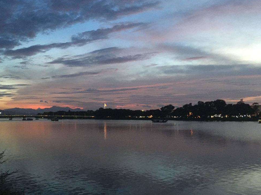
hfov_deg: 51.0
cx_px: 104
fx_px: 271
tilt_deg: +2.3
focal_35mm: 36
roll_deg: -0.3
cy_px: 107
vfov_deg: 39.6
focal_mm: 4.15
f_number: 2.2
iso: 400
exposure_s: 1/17
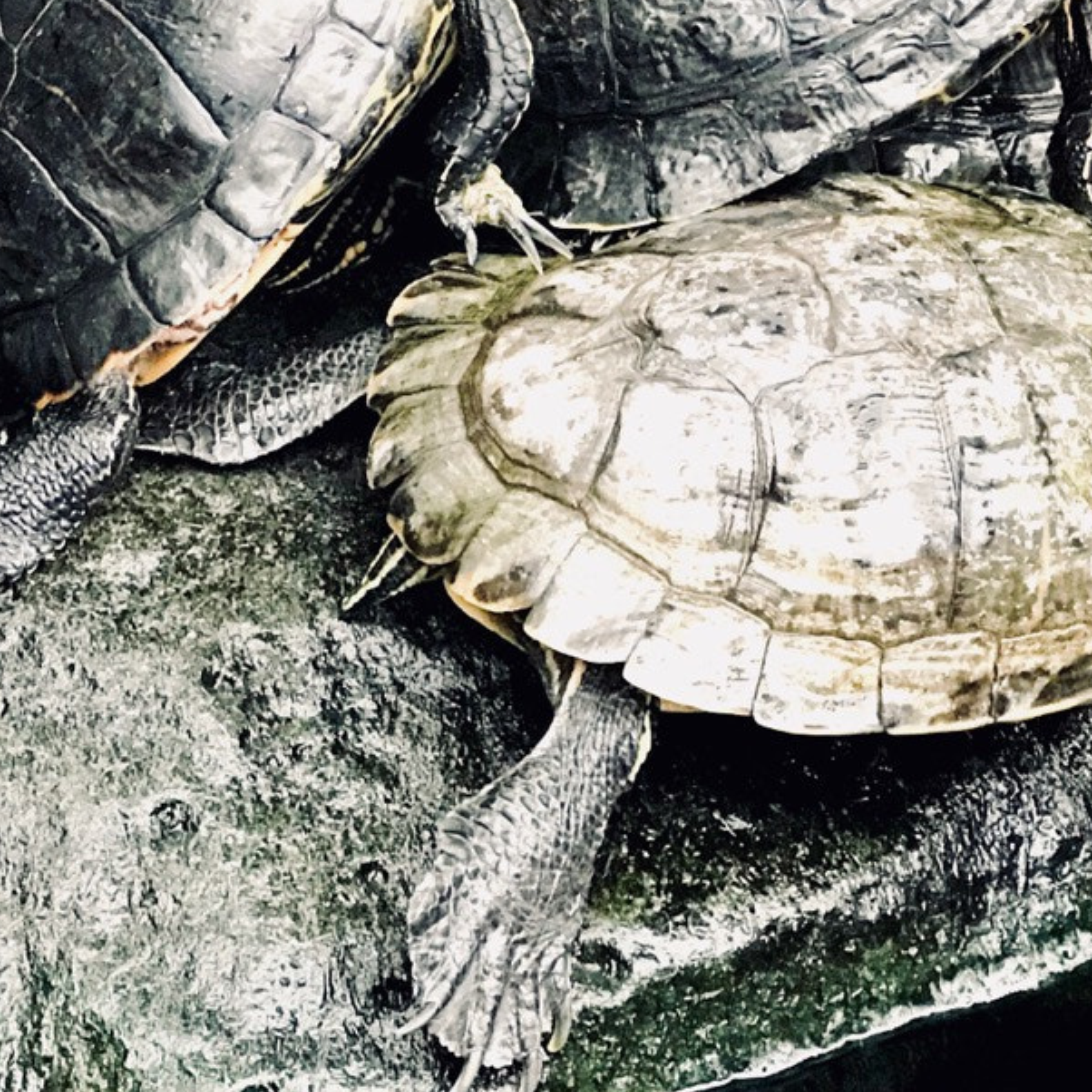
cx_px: 103
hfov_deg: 12.9
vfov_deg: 12.9
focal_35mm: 134
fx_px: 4783
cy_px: 5
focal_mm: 6.6
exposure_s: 1/50
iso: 200
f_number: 2.8
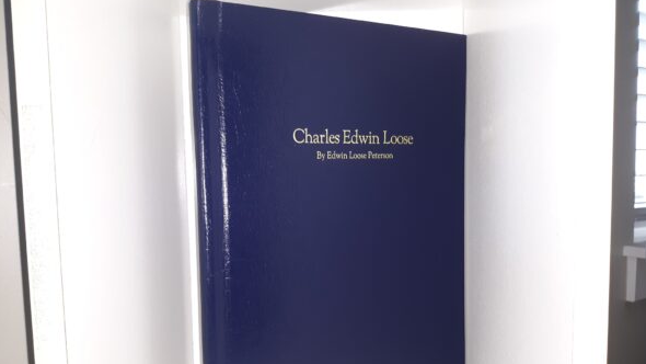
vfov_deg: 37.6
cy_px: 219
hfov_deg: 62.6
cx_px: 324
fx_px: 531
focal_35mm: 31
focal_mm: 3.7
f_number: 1.7
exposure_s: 1/40
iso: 50
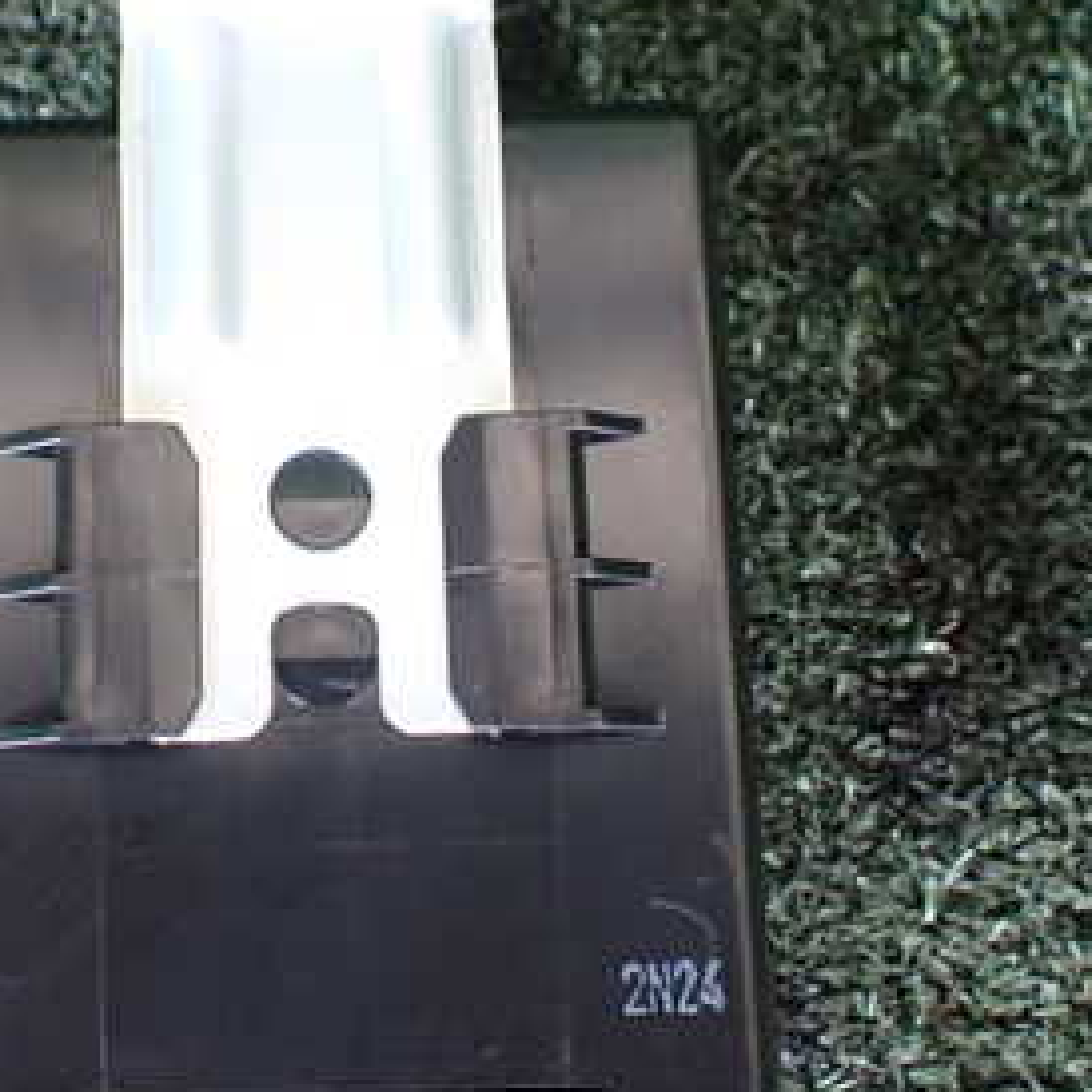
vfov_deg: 29.5
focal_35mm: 58
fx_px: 2070
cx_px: 331
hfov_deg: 29.3
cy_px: 466
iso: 800
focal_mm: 5.4
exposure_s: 1/125
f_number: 2.3
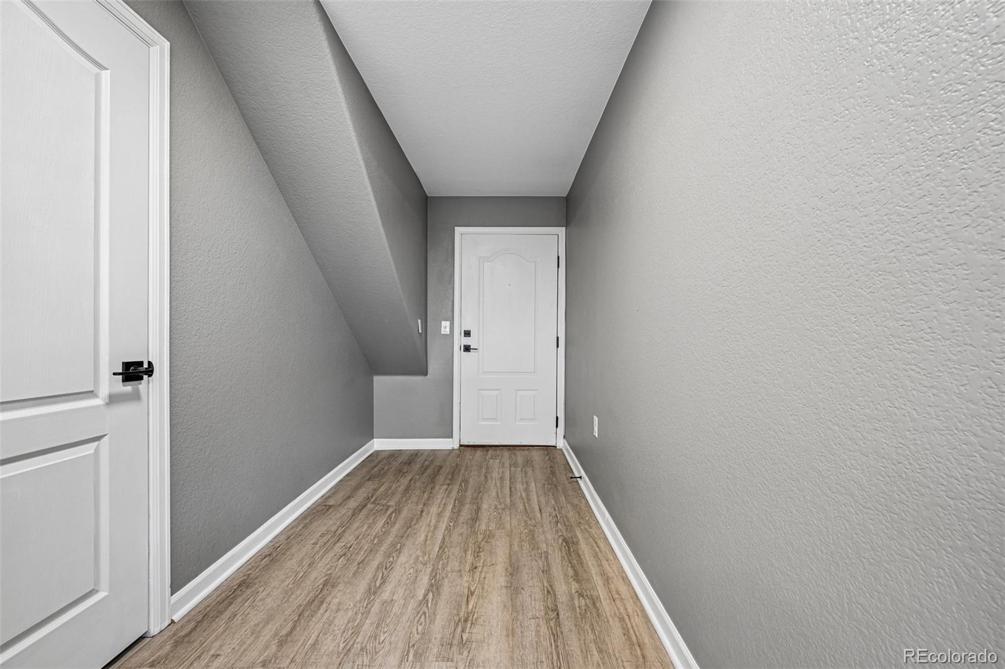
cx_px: 502
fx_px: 391
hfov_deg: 104.3
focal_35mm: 14
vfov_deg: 81.2
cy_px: 334
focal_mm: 14
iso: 400
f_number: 10
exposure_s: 1/13
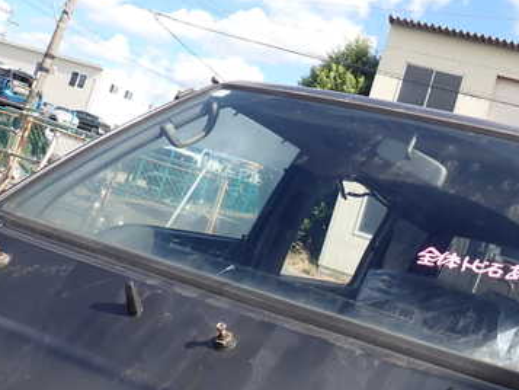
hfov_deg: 43.2
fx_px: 630
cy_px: 162
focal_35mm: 42
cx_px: 397
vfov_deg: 34.3
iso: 100
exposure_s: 1/640
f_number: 2.8
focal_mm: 4.5
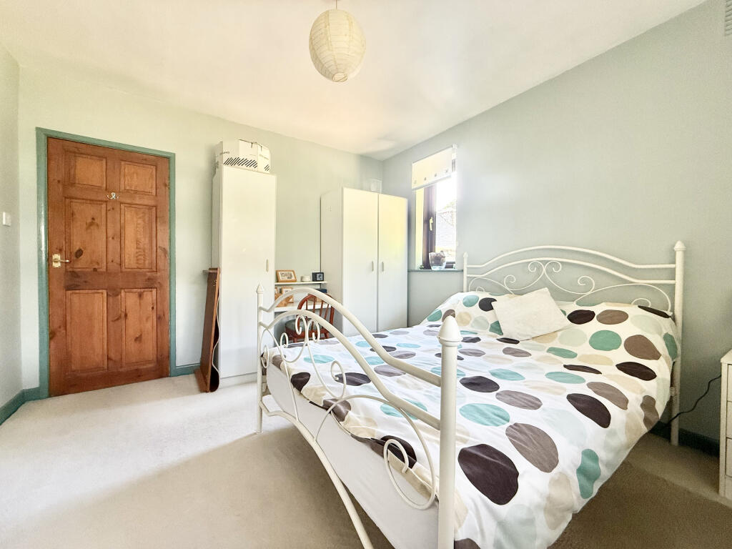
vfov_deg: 85.7
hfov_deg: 102.1
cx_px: 366
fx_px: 296
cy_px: 274
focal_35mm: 14
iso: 250
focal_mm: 2.22
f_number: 2.2
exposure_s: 1/99
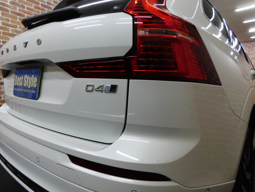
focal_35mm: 23
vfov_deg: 58.9
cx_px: 128
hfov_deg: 73.9
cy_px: 96
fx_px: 169
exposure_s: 1/40
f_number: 3
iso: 125
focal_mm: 4
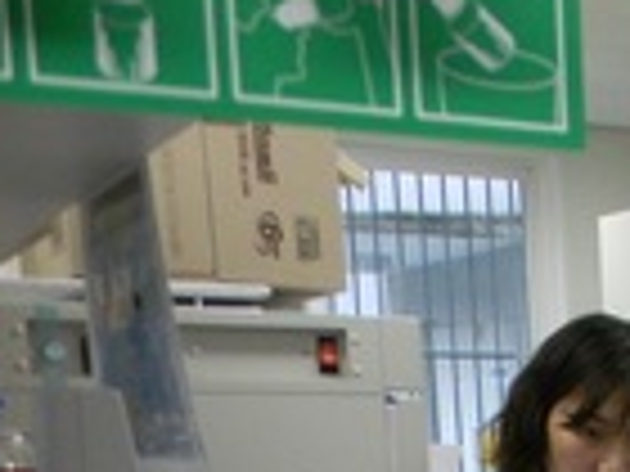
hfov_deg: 16.9
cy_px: 769
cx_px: 1098
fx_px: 1784
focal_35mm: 98
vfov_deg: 13.9
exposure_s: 1/30
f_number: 3.5
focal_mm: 5
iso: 231
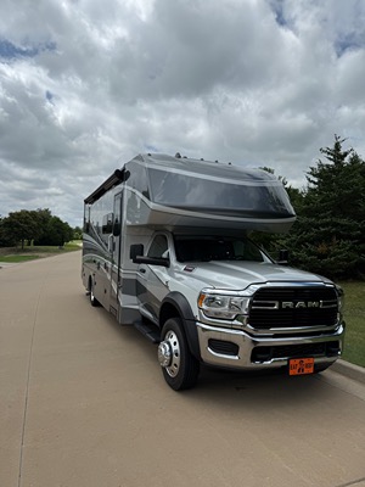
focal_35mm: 24
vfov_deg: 71.6
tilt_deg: +1.2
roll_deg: -1.2
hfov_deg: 56.8
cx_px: 182
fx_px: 337
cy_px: 244
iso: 80
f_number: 1.78
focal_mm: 6.76
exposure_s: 1/8130
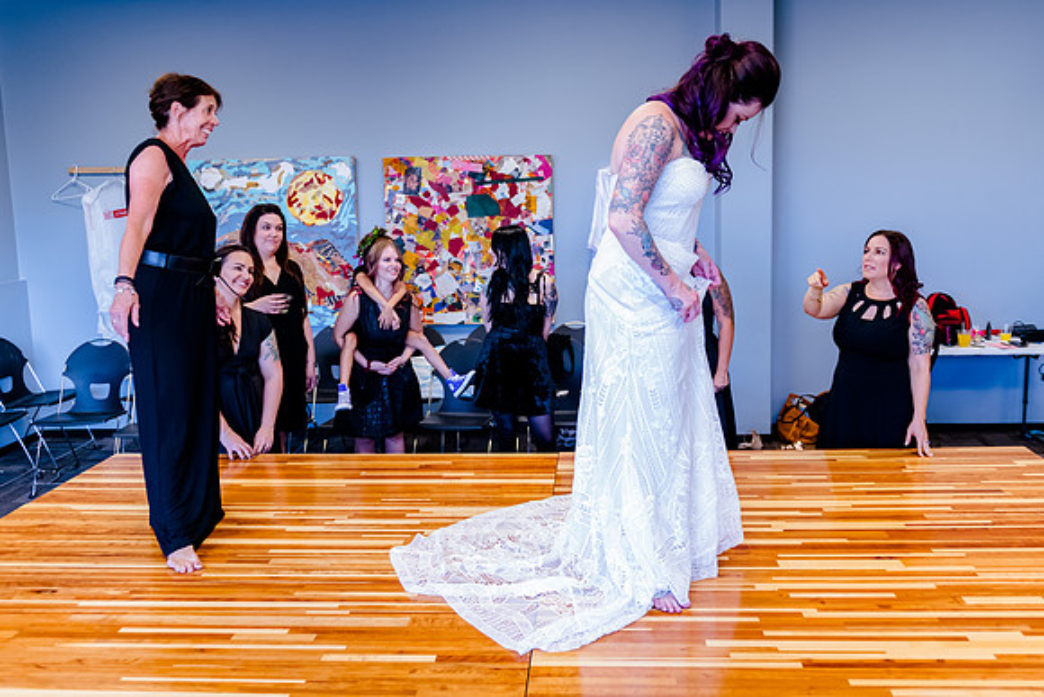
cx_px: 553
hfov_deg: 63.3
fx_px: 846
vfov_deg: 44.5
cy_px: 274
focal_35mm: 29
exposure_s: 1/125
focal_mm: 24
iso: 1250
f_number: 2.8
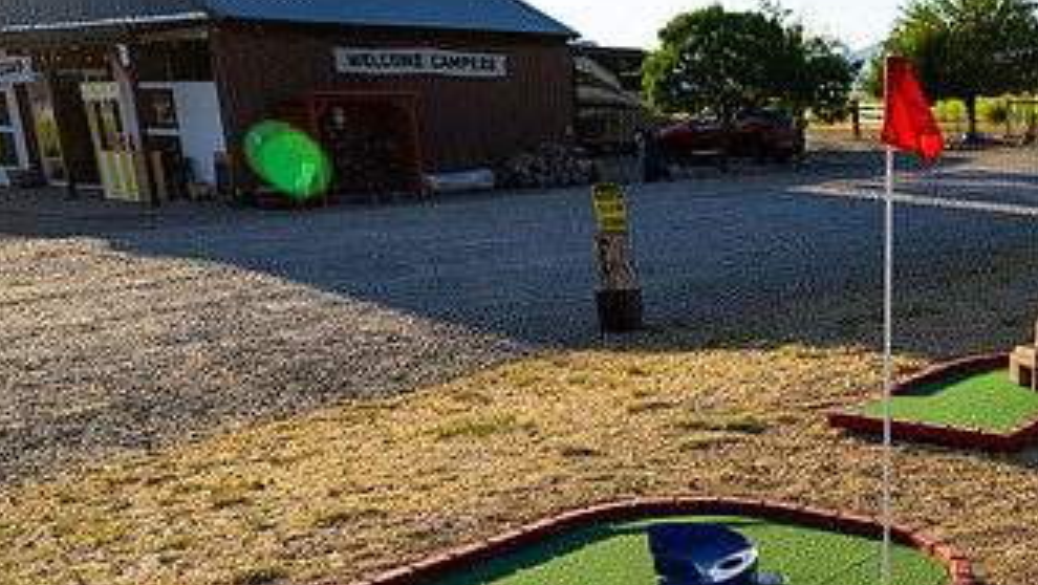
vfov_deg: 25.1
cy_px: 539
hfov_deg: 42.3
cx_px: 849
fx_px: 1267
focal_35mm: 46
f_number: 5.6
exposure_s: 1/1000
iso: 400
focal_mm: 25
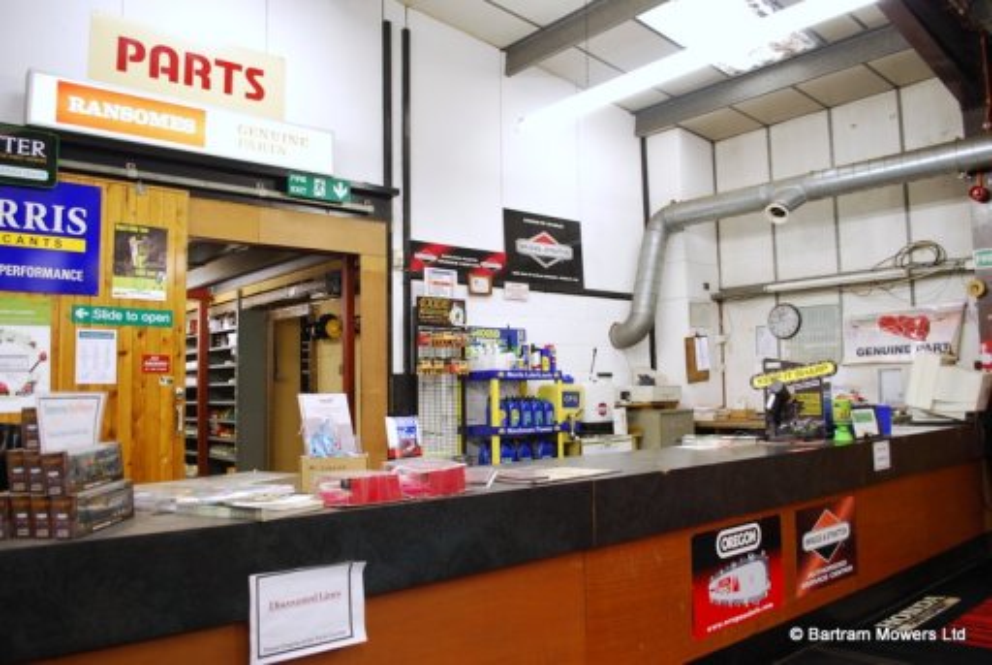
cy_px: 332
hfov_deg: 67.3
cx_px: 496
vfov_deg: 48.1
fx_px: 745
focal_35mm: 27
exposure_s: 1/3
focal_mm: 18
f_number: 4
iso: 100
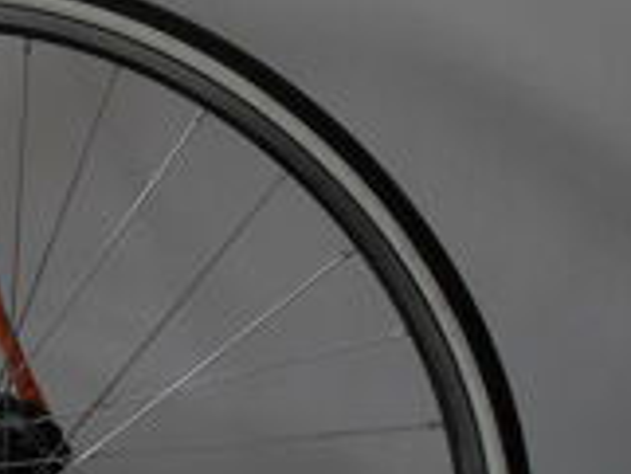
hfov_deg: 16.5
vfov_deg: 13.3
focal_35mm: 110
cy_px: 8
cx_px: -278
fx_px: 2007
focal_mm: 6.3
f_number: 2.8
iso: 80
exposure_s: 1/90
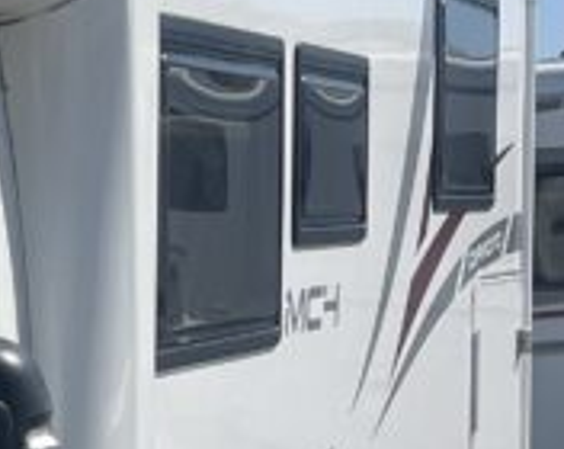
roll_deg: +1.0
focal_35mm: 148
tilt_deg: -2.3
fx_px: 2465
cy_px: 411
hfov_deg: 11.6
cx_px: -596
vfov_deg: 10.3
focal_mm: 5.1
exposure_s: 1/4854
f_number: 1.6
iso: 50
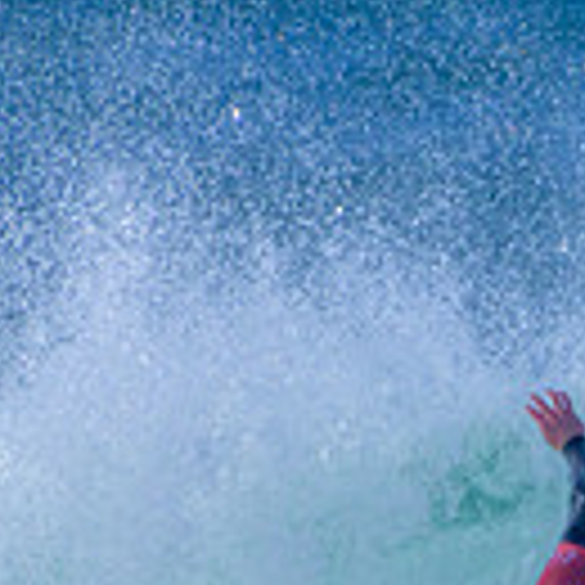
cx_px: 792
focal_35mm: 3790
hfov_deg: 0.5
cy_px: 709
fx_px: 72464
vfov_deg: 0.5
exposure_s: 1/2500
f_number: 11
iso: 1000
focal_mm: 1000
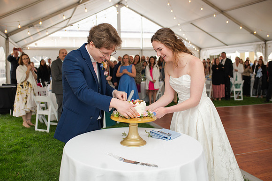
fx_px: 264
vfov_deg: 37.8
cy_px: 90
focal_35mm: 35
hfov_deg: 54.5
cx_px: 136
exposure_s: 1/200
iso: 800
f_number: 3.2
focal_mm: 35
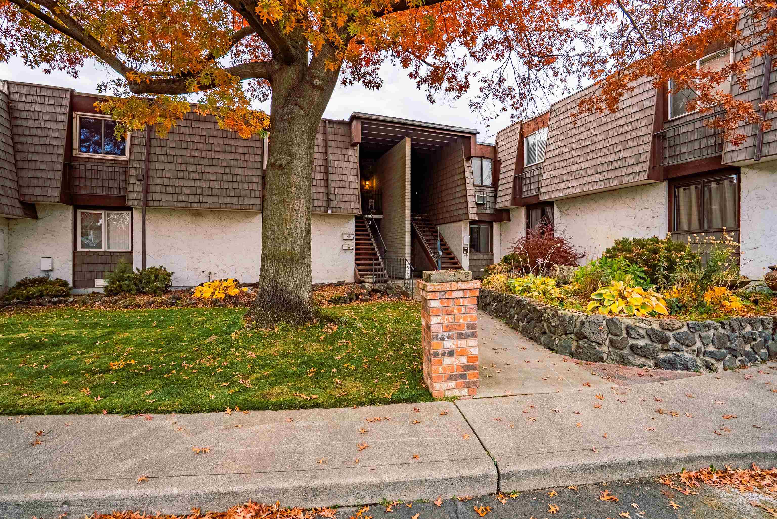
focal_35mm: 16
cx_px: 388
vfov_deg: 73.8
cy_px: 260
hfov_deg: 96.7
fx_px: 346
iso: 400
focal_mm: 16
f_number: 8
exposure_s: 1/1250
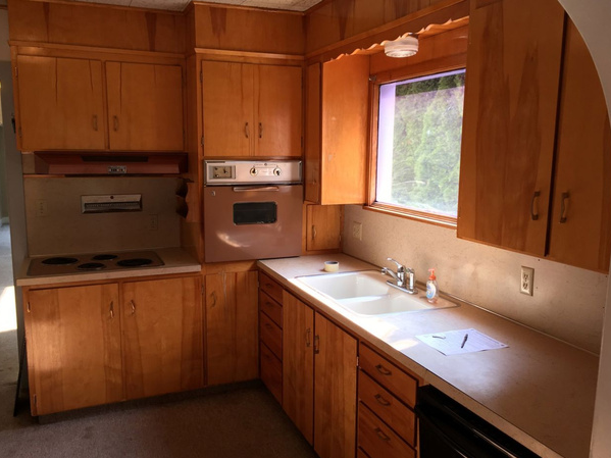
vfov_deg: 45.4
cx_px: 296
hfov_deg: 58.3
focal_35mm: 31
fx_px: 547
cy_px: 228
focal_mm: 4.15
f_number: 2.2
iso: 32
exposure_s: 1/60
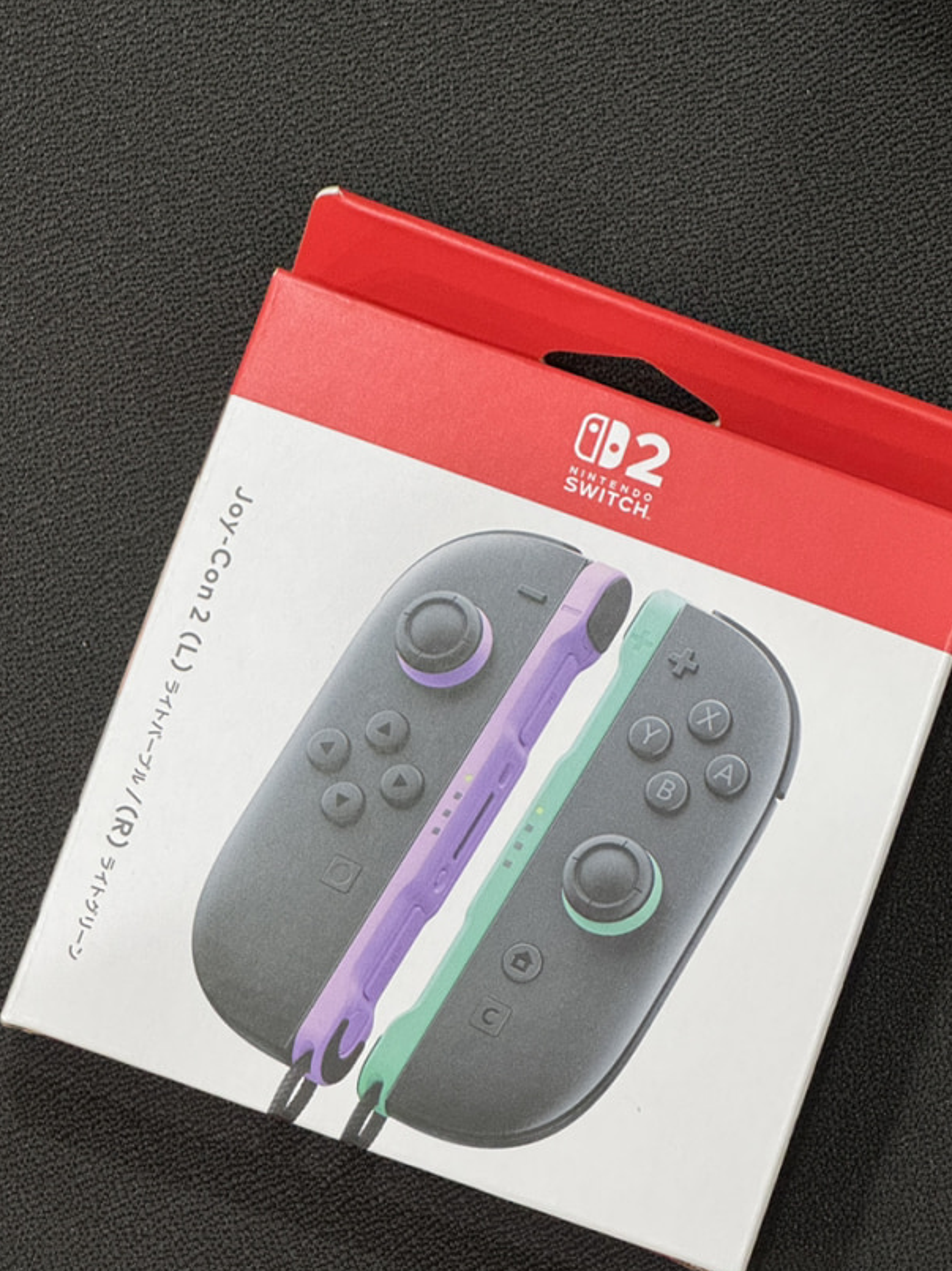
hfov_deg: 15.1
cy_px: 761
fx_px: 3596
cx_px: 513
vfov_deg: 20.0
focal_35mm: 98
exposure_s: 1/60
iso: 400
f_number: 2.8
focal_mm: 9
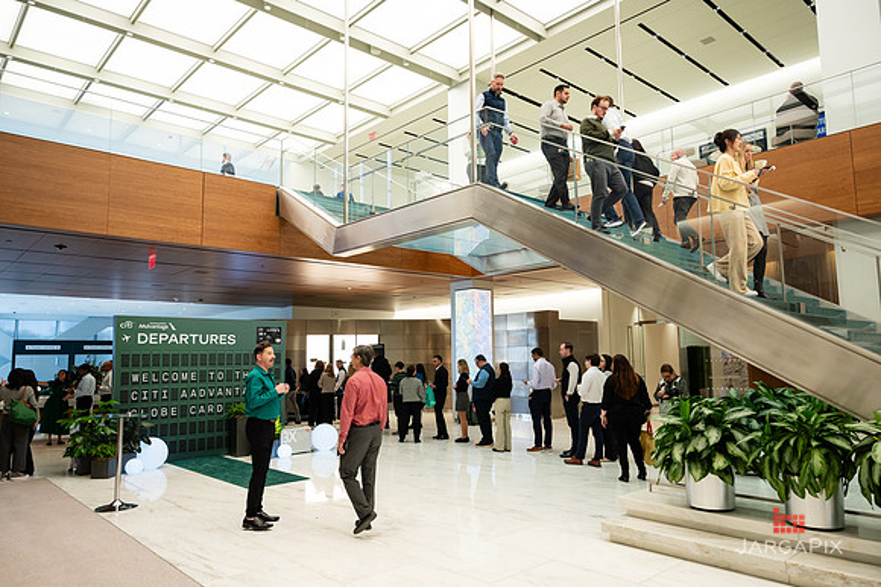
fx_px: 595
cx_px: 440
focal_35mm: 24
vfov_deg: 52.4
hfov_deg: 73.0
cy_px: 294
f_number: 3.2
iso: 800
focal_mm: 24
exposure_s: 1/200
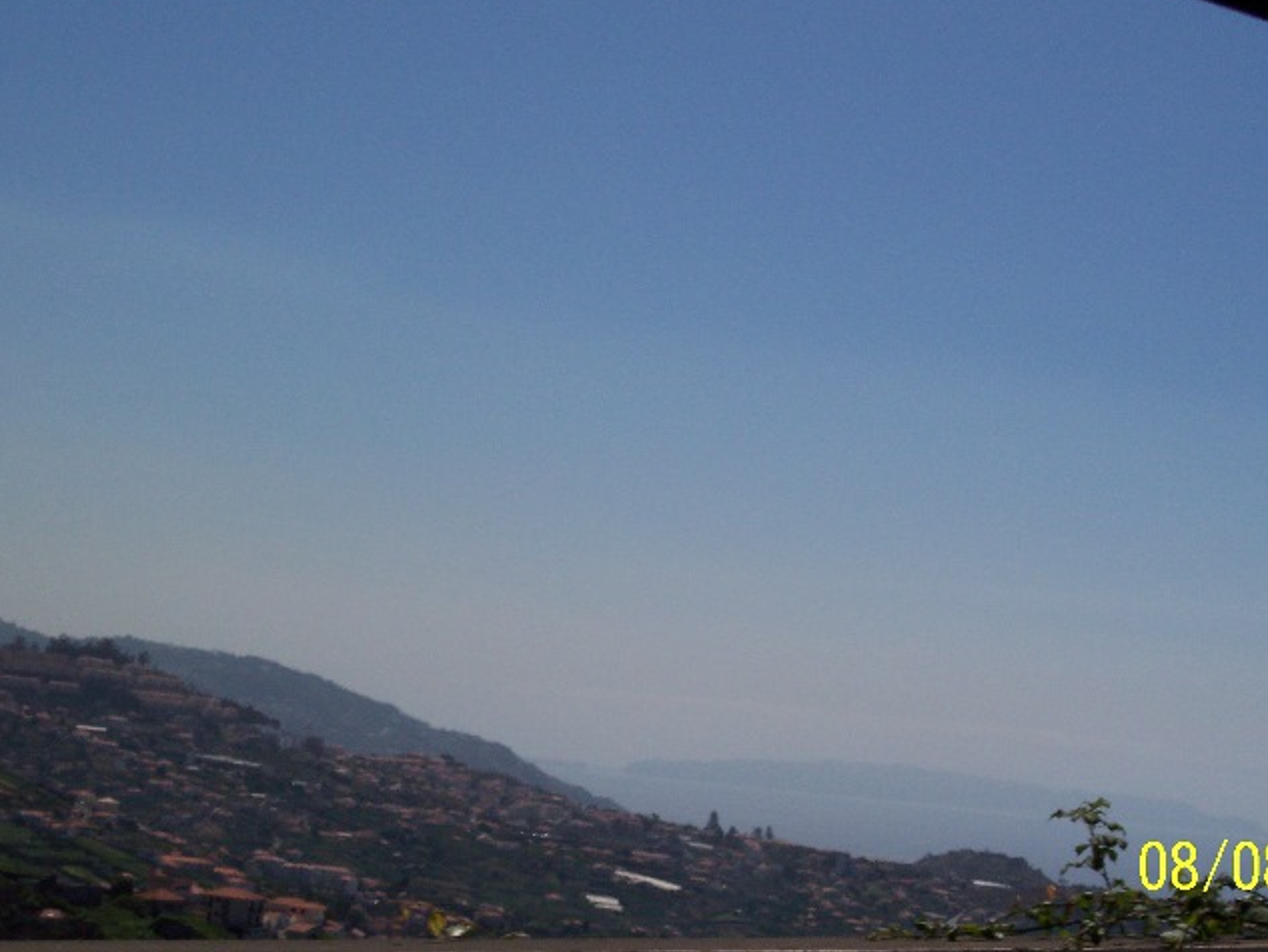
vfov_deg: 15.4
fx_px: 3517
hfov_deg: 20.4
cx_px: 727
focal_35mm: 96
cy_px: 415
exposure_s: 1/1000
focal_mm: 16
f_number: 6.7
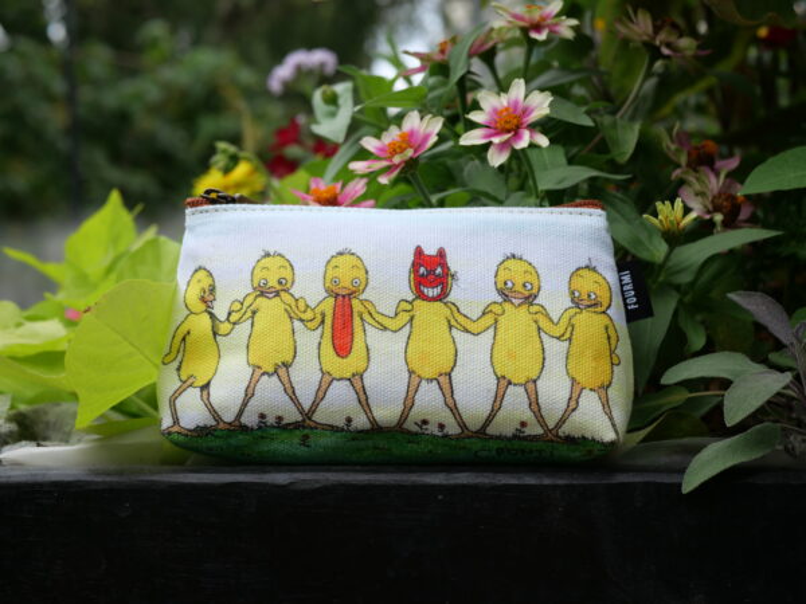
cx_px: 403
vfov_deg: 29.1
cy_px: 302
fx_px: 1164
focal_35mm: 50
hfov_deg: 38.2
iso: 200
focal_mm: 25
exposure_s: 1/500
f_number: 4
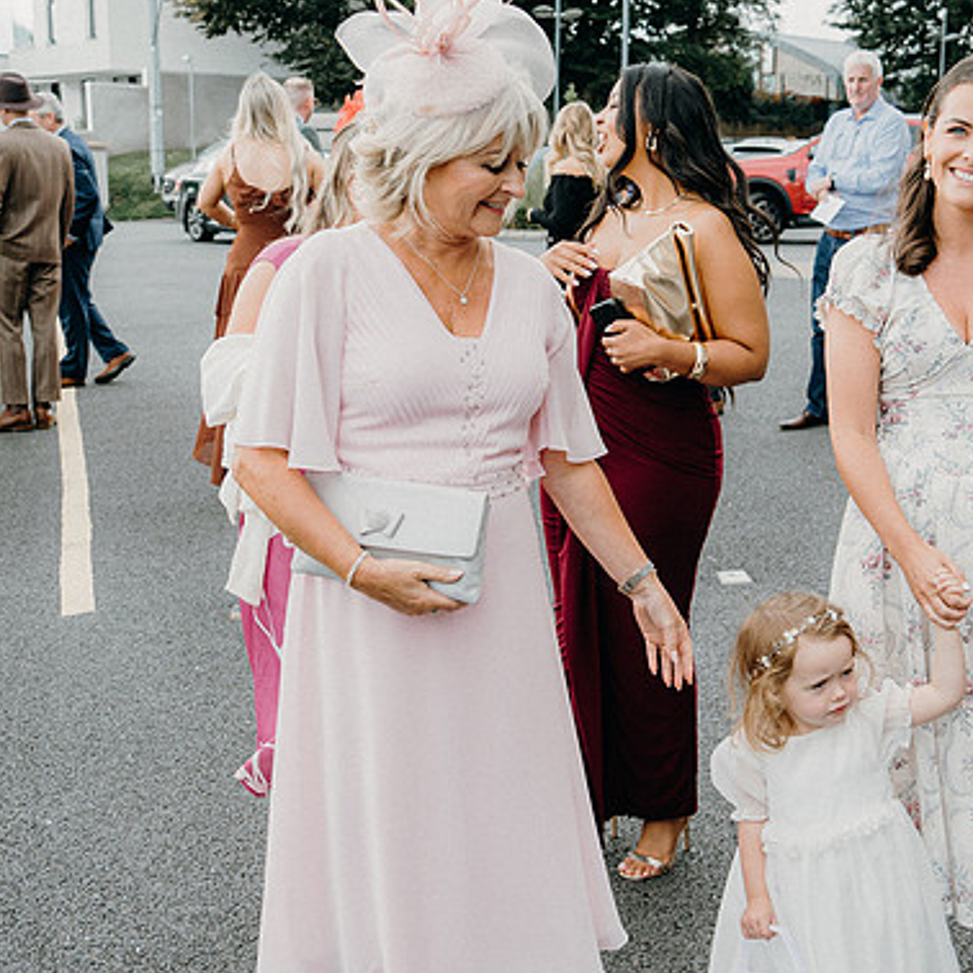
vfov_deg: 36.1
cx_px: 680
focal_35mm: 47
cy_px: 490
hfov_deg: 35.6
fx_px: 1495
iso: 125
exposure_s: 1/200
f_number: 3.5
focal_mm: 24
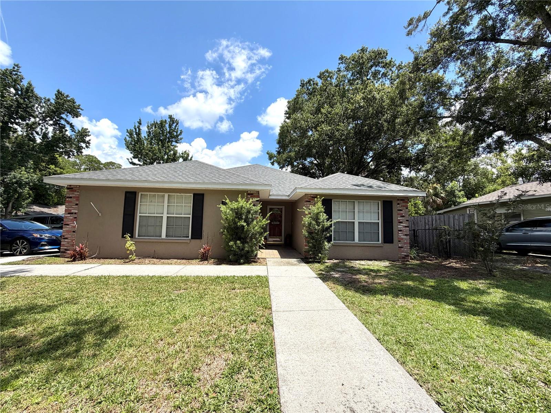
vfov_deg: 85.7
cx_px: 276
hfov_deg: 102.1
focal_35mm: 14
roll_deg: +0.1
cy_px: 206
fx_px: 223
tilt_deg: +2.6
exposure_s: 1/820
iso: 20
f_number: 2.2
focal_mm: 2.22
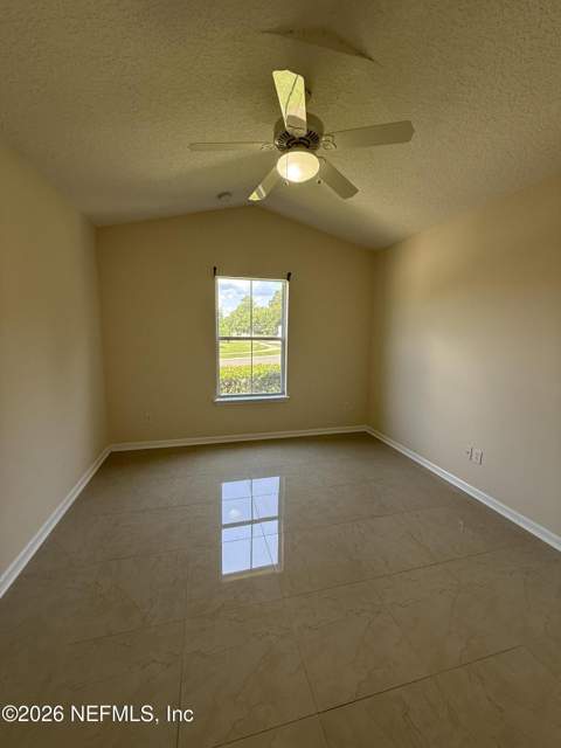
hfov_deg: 85.7
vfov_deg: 102.1
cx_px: 280
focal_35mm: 14
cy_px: 374
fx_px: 303
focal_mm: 2.22
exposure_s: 1/120
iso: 80
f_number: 2.2
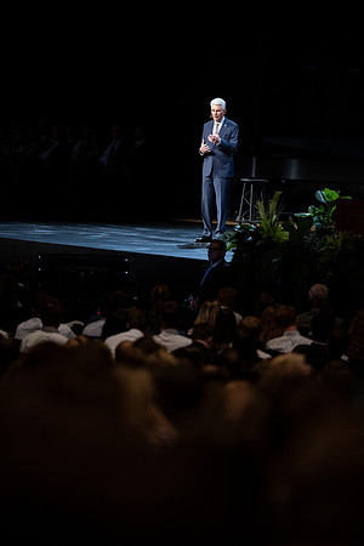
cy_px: 273
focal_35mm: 200
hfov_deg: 6.9
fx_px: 3033
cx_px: 182
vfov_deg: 10.3
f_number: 2.8
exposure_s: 1/125
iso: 1250
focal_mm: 200
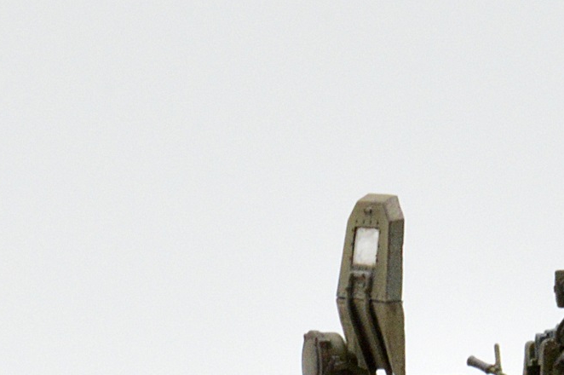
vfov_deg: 2.2
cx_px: 64
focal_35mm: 625
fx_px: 9789
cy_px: 273
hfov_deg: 3.3
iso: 800
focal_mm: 85
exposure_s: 1/20
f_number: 18
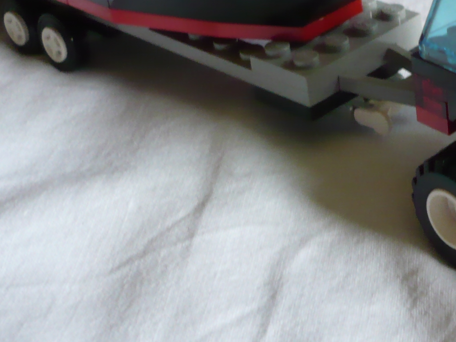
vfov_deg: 15.2
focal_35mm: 96
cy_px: 21
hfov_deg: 20.0
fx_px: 1264
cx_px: 431
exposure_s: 1/25
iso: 200
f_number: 2.8
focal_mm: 5.8
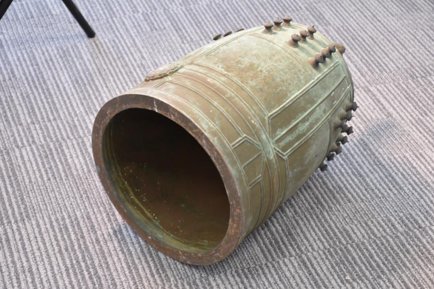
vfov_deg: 17.5
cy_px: 144
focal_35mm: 78
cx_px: 217
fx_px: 940
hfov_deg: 26.0
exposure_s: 1/15
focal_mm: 52
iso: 400
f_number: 4.8
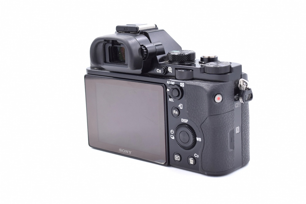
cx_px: 153
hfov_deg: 30.5
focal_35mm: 66
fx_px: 561
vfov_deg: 20.6
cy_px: 102
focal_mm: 44
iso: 400
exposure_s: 1/125
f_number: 7.1
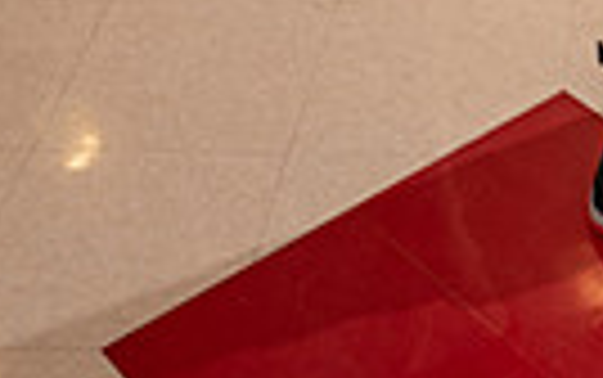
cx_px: 459
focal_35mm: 113
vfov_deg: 10.2
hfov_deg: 18.3
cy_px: -513
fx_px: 1859
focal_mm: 33
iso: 320
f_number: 3.2
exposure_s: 1/250
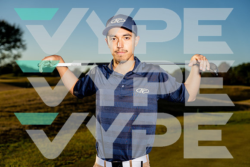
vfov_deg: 23.8
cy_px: 84
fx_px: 396
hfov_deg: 35.0
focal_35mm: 57
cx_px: 125
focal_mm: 57
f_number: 4
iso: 100
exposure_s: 1/1250
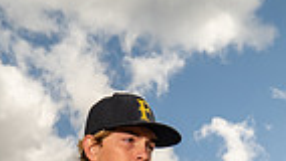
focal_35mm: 93
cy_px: 439
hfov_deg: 22.9
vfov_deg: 10.4
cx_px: 121
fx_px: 706
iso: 100
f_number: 8
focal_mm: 28
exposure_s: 1/250
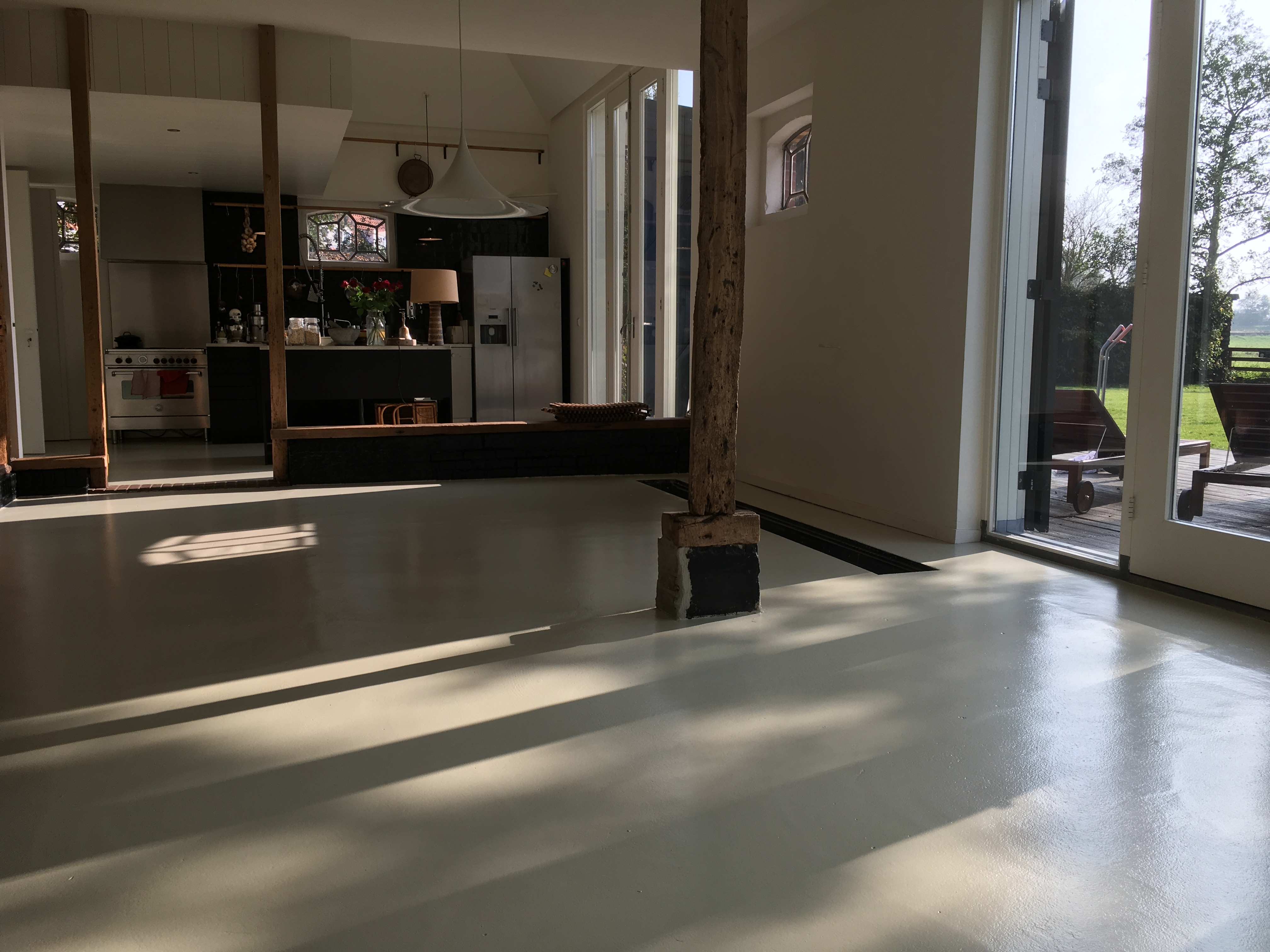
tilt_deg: -9.0
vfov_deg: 48.2
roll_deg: +0.1
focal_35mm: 29
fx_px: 1064
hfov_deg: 61.7
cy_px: 476
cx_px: 635
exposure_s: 1/484
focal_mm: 4.15
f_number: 2.2
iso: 25
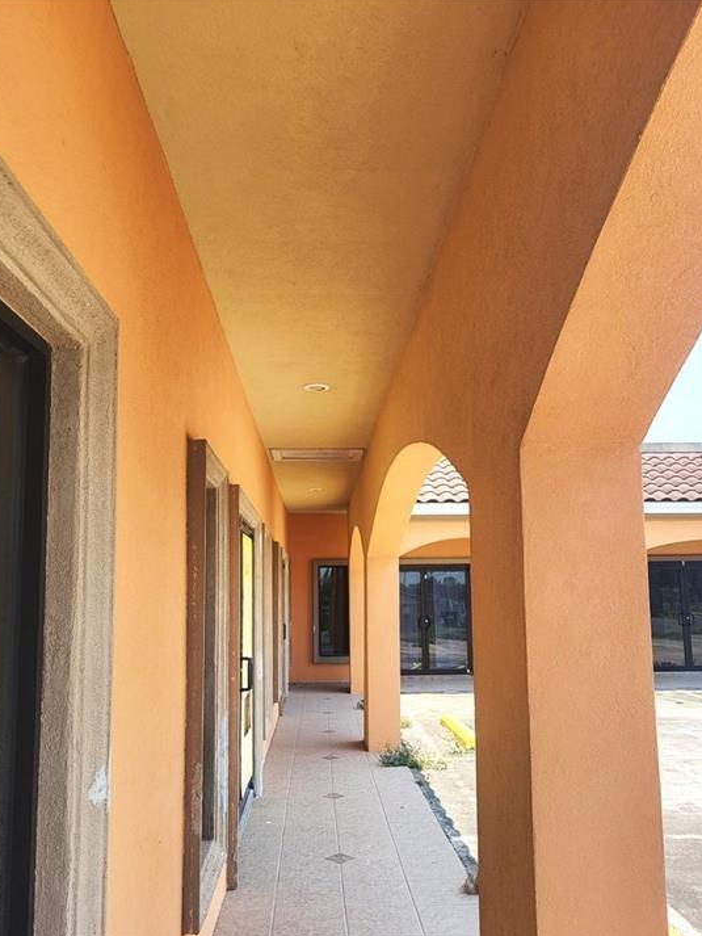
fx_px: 757
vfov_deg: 63.4
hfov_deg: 49.7
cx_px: 337
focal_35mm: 28
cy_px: 499
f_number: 1.8
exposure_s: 1/748
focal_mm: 5.4
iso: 40
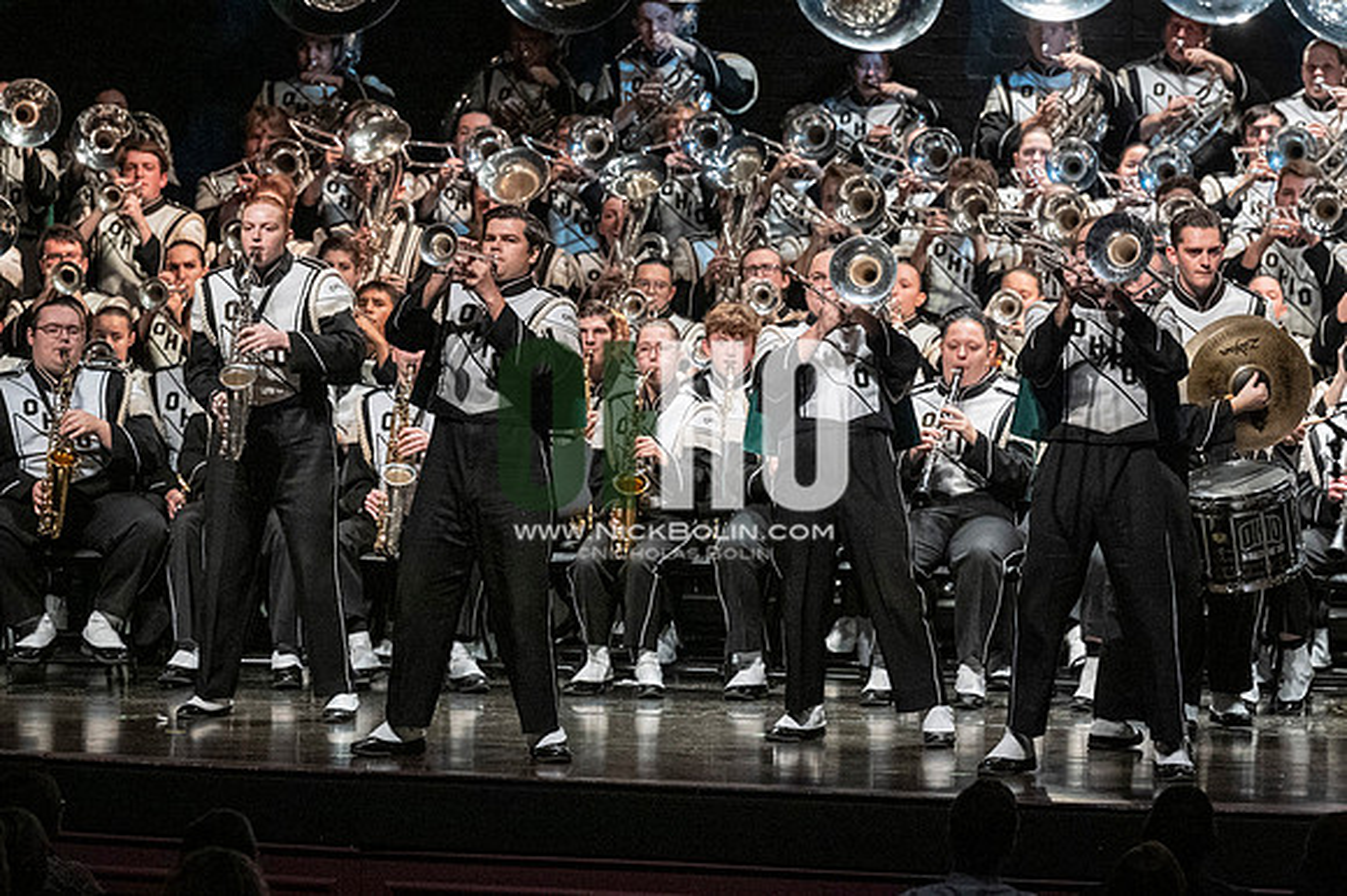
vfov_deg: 6.1
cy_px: 448
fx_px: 8414
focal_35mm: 225
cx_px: 674
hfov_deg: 9.2
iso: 4000
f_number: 4
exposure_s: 1/500
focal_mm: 150
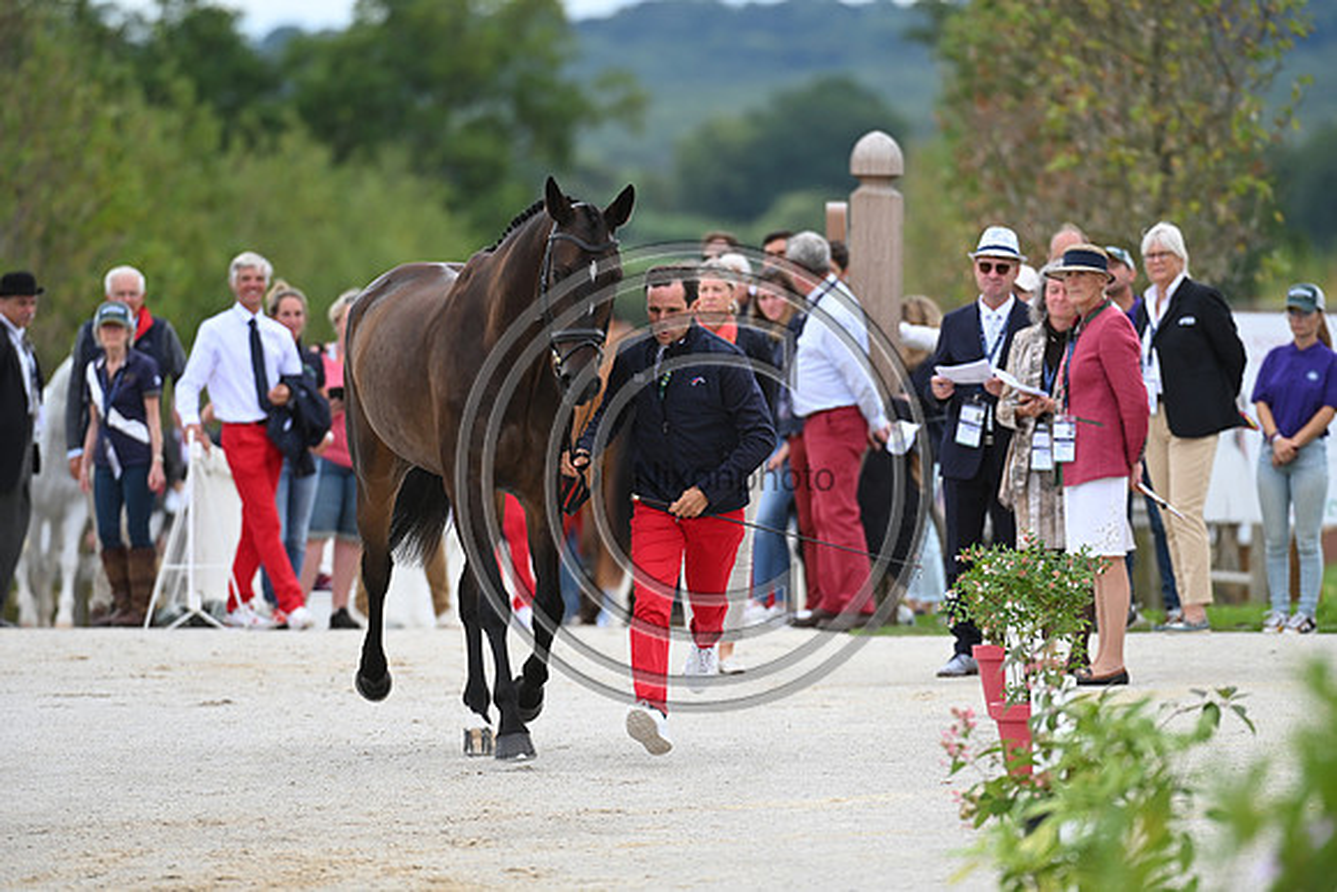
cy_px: 446
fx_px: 14858
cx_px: 668
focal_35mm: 400
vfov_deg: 3.4
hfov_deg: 5.2
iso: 720
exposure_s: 1/1600
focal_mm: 400
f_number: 5.6
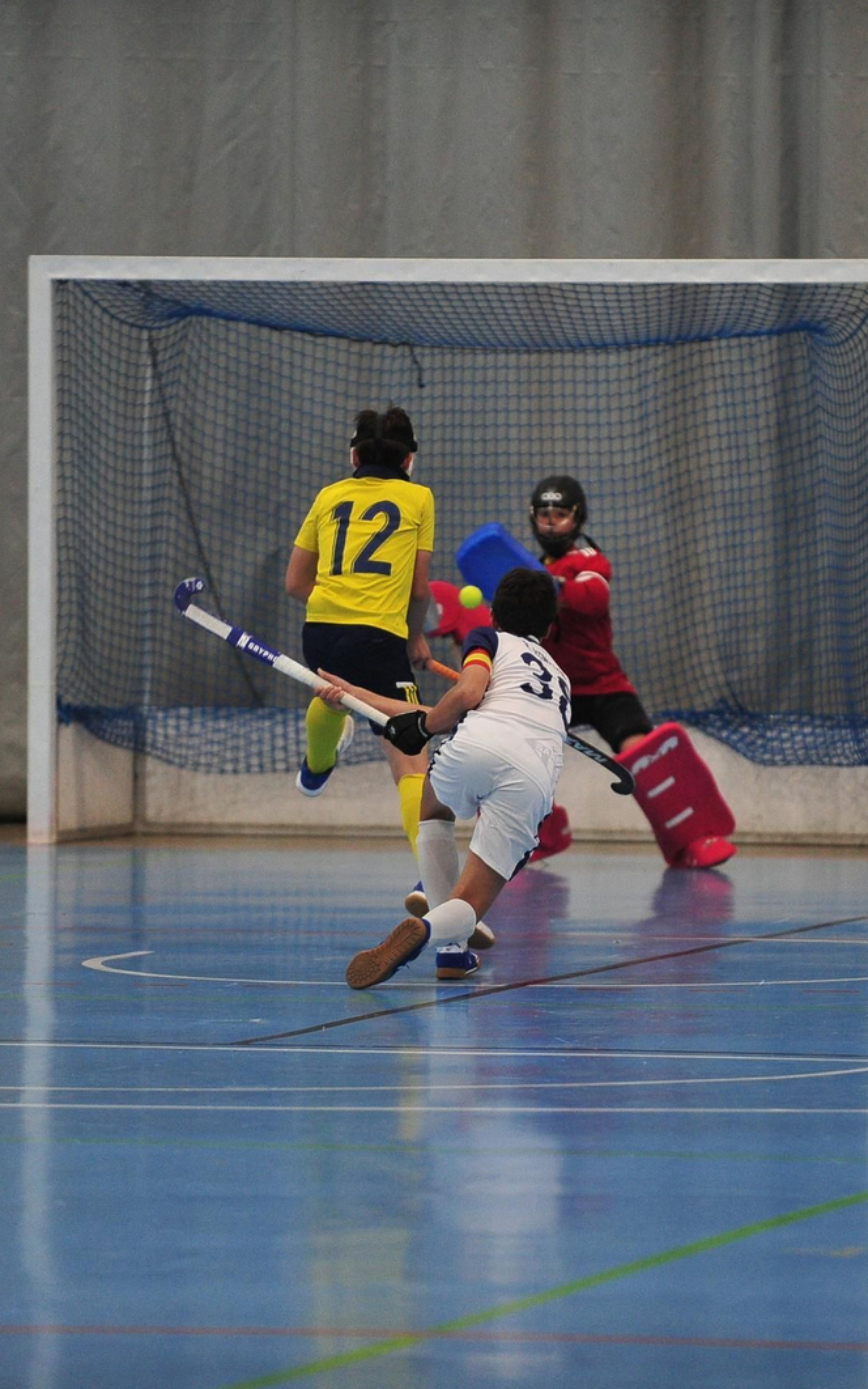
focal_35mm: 307
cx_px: 515
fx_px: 11617
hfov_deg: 4.3
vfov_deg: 6.8
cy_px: 695
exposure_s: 1/640
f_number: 2.8
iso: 3200
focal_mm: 200
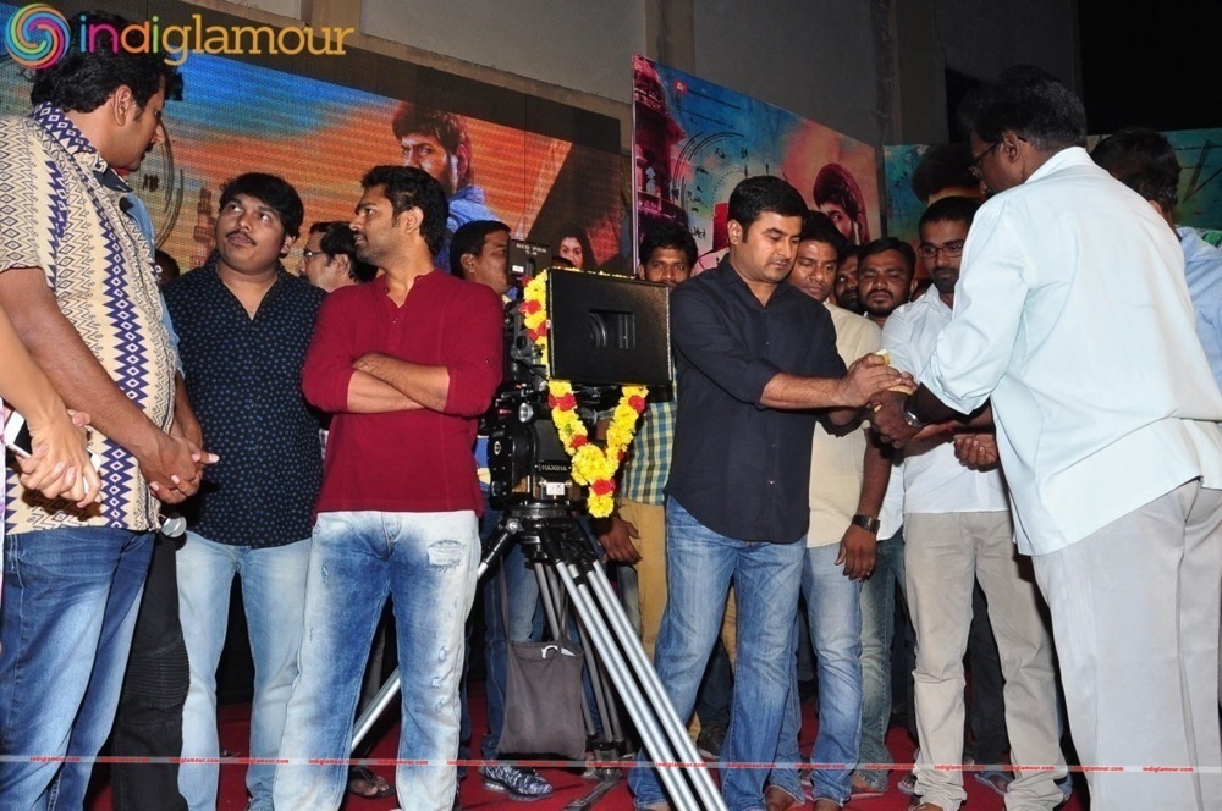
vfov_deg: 41.6
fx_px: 1068
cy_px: 406
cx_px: 611
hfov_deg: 59.6
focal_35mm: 32
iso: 640
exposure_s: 1/125
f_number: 10
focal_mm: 21
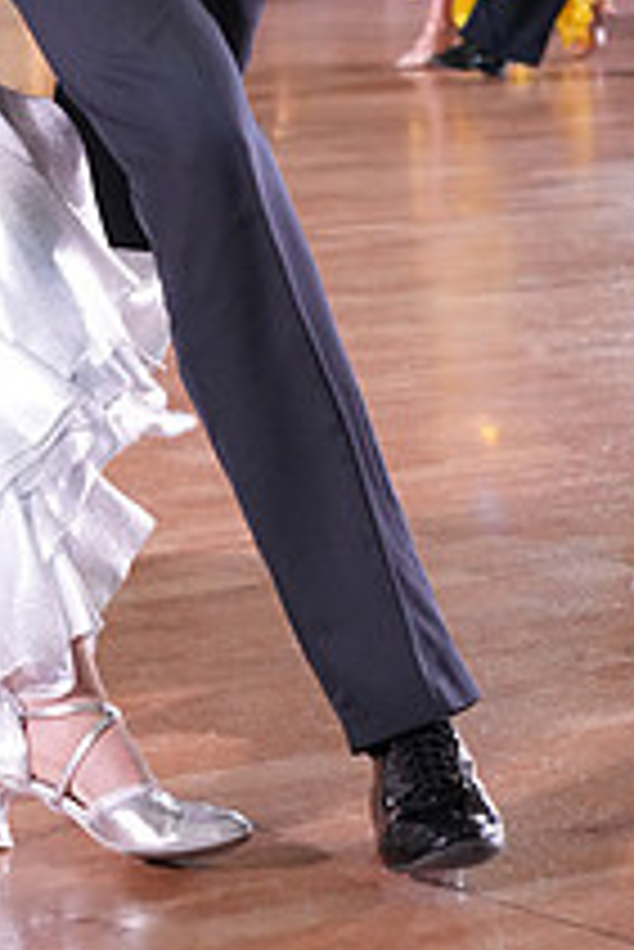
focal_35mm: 157
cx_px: -196
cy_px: -230
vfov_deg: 12.7
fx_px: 4140
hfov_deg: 8.6
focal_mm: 57
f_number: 5
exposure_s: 1/320
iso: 5000
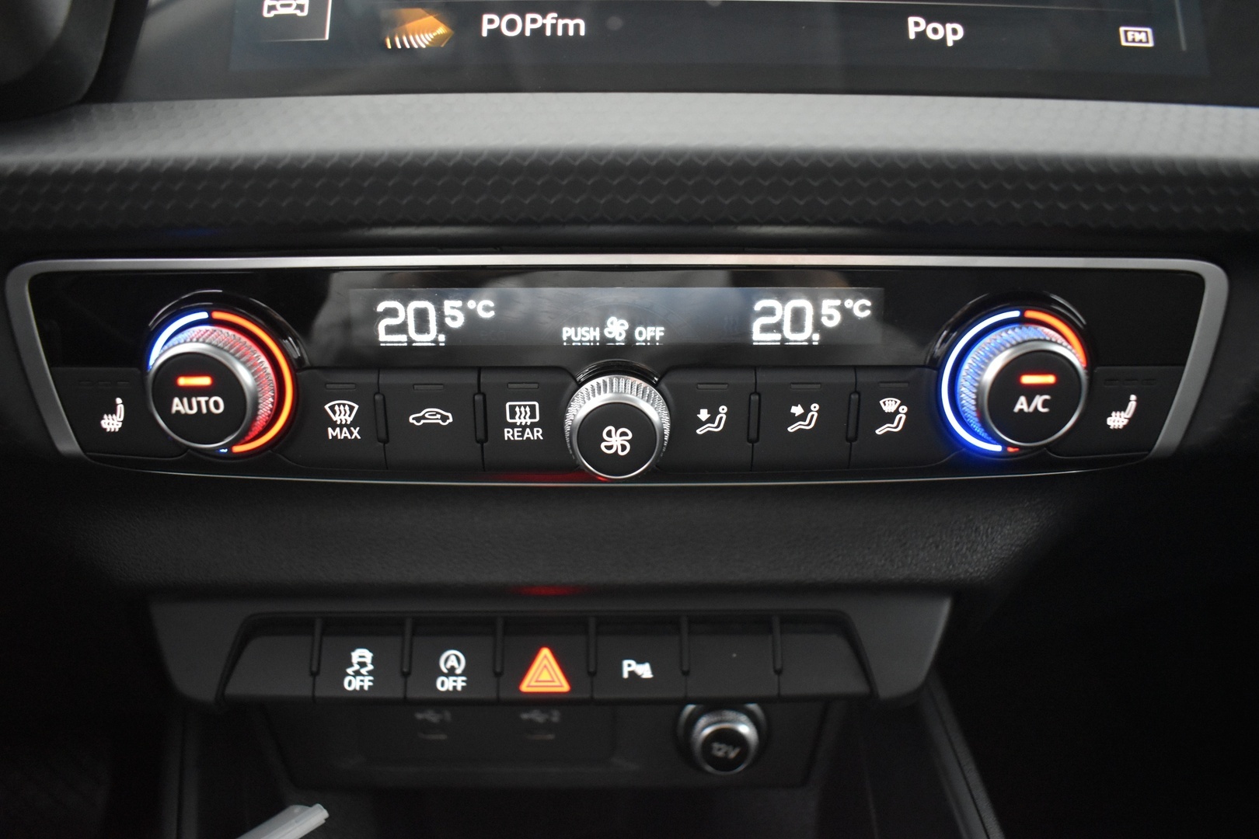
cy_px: 420
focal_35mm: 27
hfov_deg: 67.4
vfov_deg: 47.9
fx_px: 944
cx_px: 630
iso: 3200
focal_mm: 18
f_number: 3.5
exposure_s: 1/10
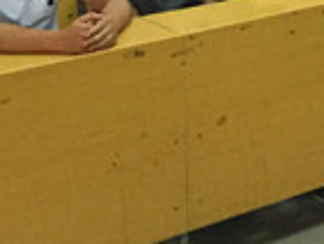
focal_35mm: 123
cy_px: -214
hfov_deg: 13.8
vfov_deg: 11.1
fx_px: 1152
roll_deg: -1.6
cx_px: 627
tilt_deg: -3.0
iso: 250
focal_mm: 4.15
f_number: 2.2
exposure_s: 1/20
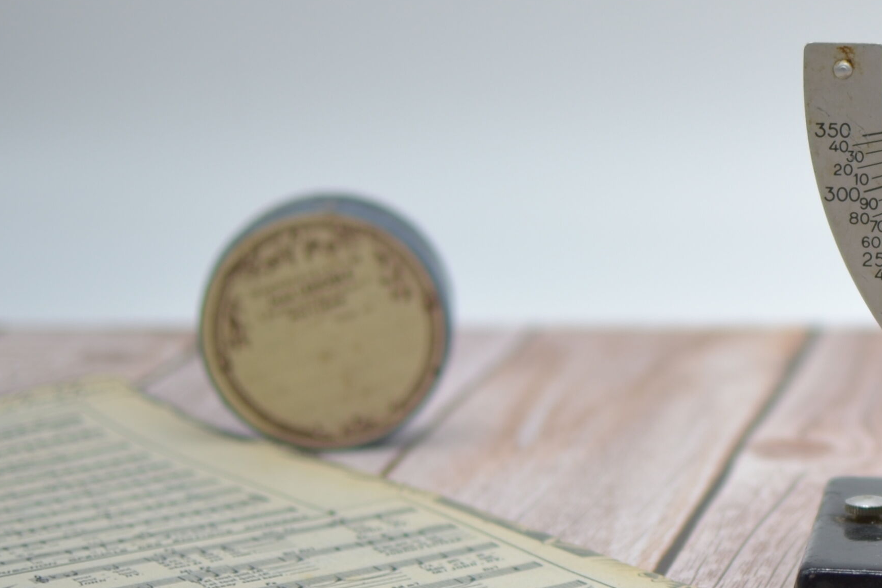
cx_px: 1059
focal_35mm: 140
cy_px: 153
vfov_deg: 9.8
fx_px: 3438
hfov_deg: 14.2
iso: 100
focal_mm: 35
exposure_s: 1/400
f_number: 1.8
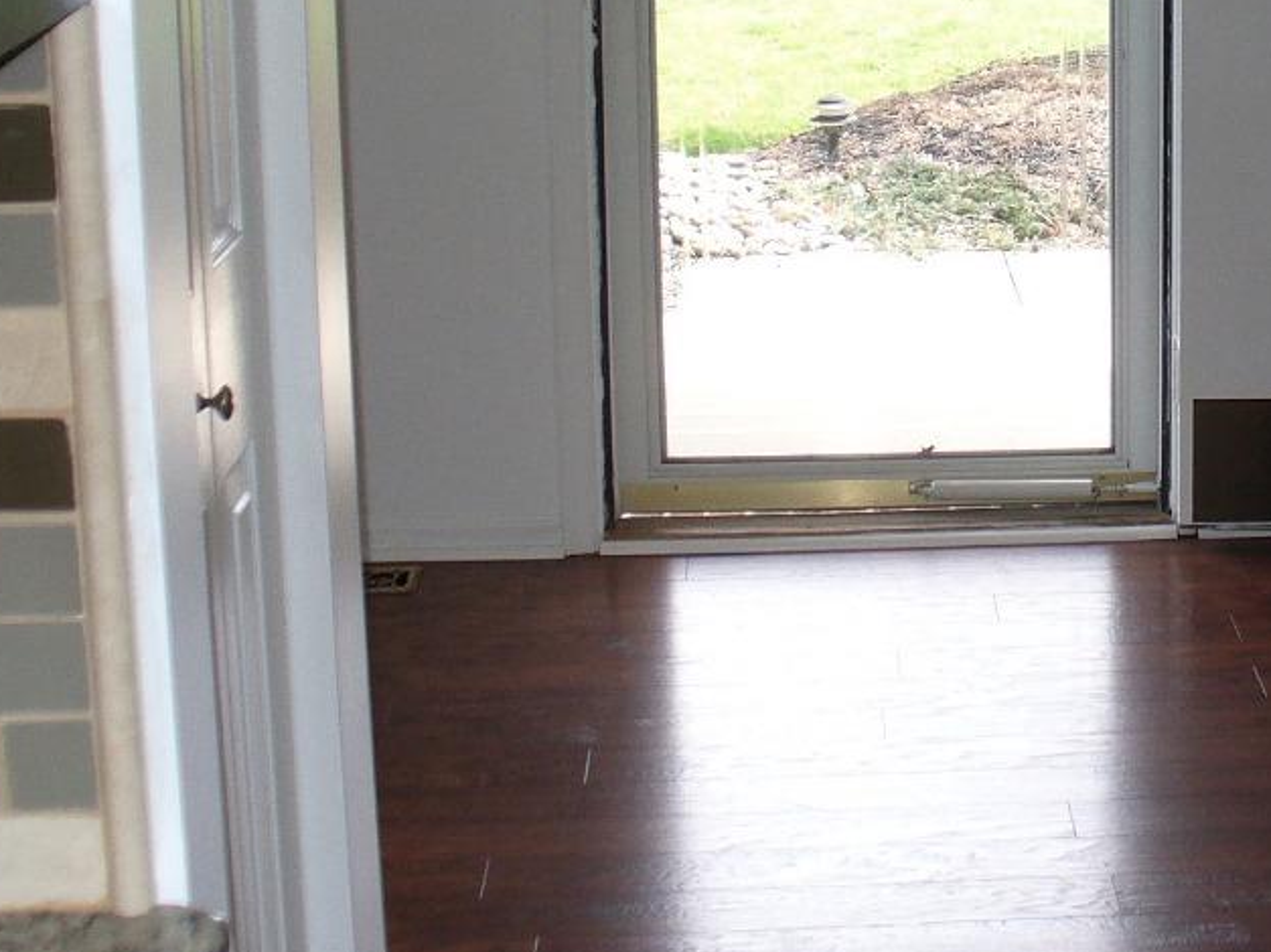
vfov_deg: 17.2
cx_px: 1202
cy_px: 132
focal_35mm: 85
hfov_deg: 22.3
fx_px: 3120
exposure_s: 1/80
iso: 80
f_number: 2.8
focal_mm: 6.1
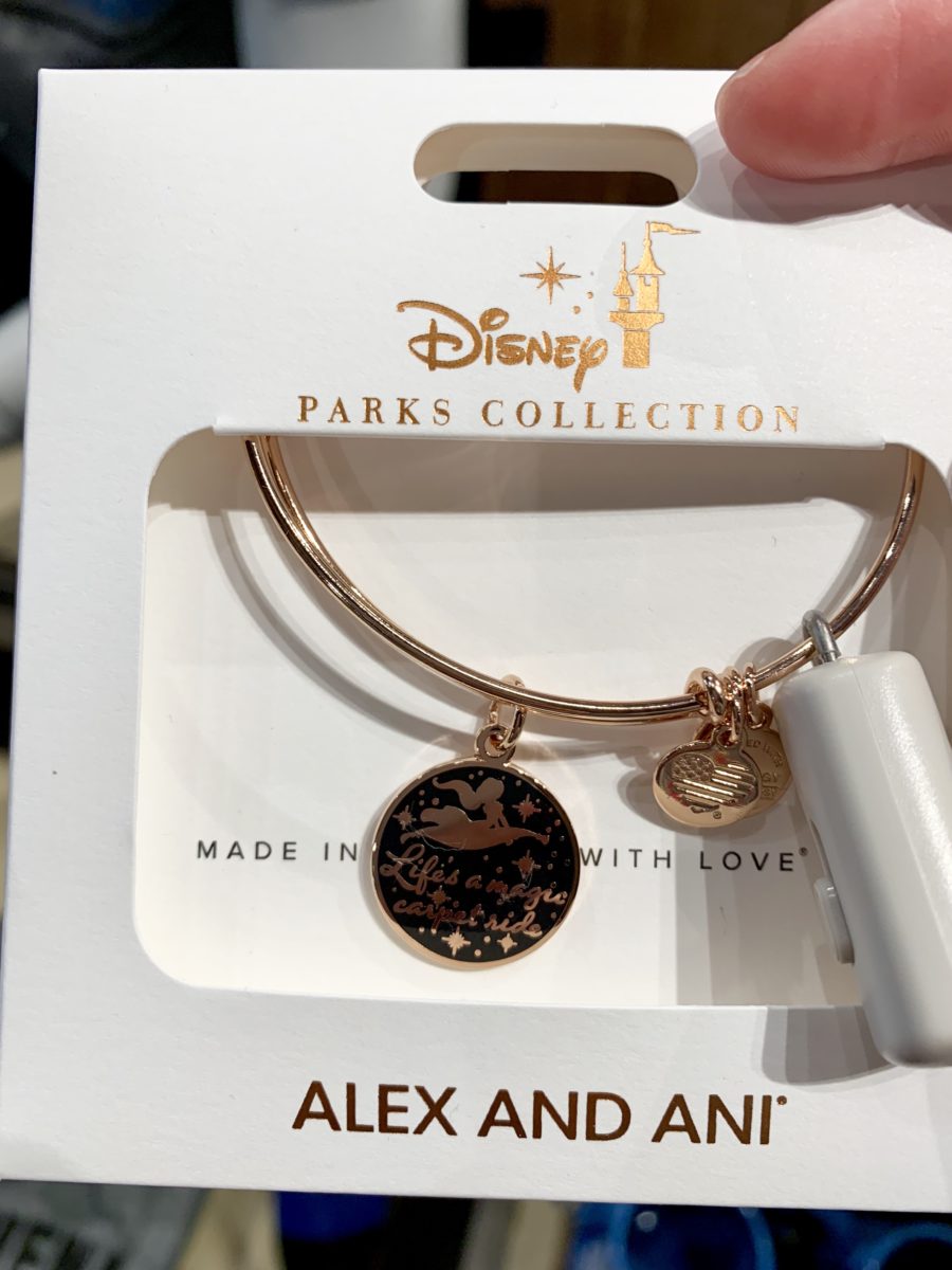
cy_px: 635
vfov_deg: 67.3
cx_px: 476
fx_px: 953
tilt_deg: -50.6
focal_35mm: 26
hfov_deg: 53.1
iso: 50
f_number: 1.8
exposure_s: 1/120
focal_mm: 4.25
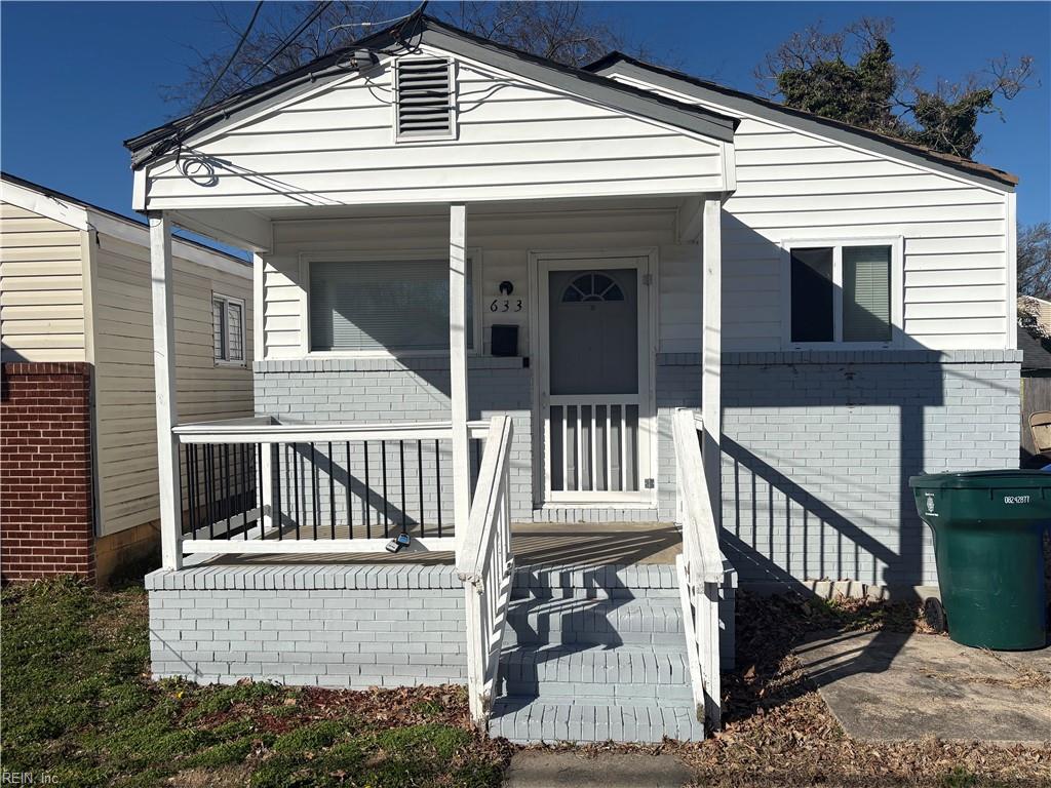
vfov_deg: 53.1
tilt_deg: +0.0
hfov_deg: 67.3
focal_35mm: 26
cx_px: 526
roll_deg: +1.9
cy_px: 394
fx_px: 789
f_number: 1.6
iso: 50
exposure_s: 1/8850
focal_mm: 5.96
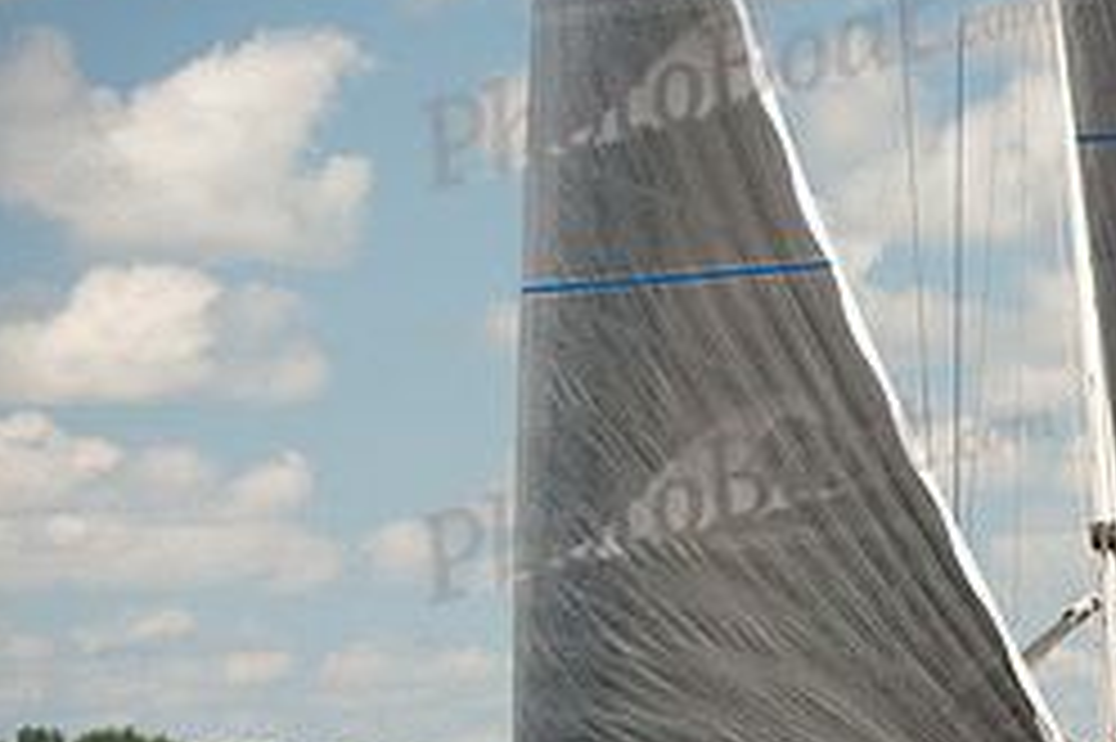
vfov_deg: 5.0
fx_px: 8519
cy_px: 657
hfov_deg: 7.4
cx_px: 1287
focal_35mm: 275
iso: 400
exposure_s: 1/1250
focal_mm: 116
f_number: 4.5
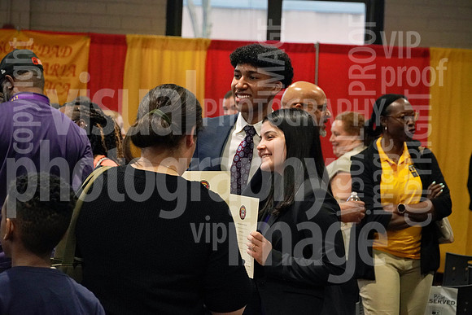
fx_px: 1554
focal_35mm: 118
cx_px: 236
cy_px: 158
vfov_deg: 11.6
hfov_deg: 17.3
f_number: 5.6
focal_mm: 79
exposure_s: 1/125
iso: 3200
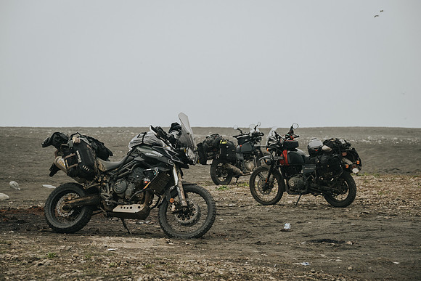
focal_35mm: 126
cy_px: 140
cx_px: 210
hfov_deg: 16.3
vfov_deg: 10.9
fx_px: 1474
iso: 800
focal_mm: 83.8
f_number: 5.6
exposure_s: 1/2000
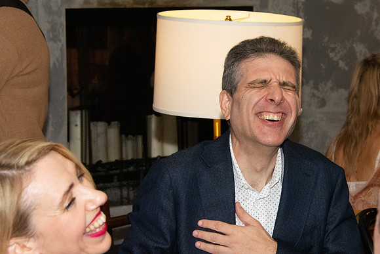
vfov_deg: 9.1
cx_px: 245
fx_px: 1595
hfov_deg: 13.6
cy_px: 90
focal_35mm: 151
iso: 5000
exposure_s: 1/160
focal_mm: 78
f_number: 10
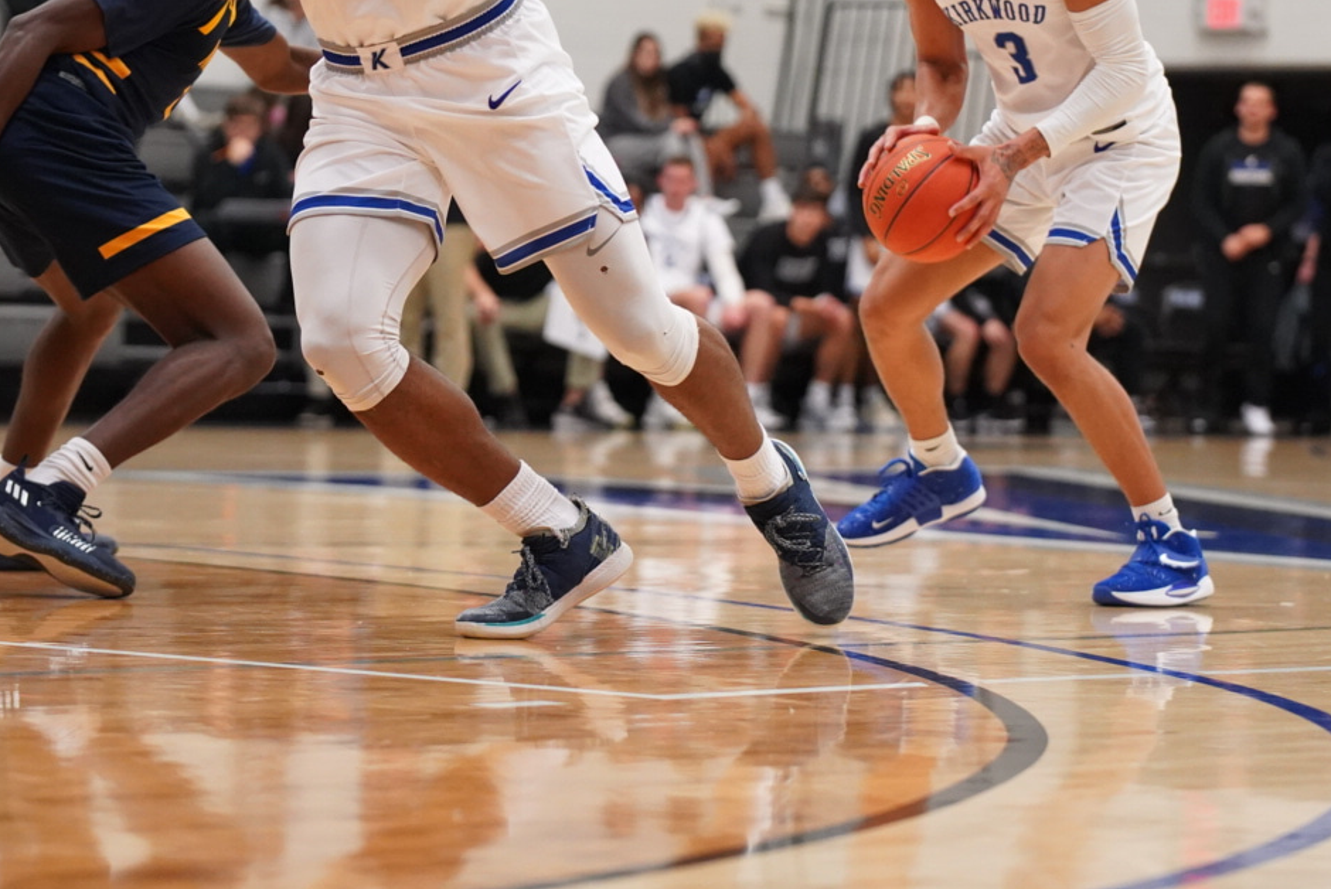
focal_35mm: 165
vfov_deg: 8.3
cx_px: 630
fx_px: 6104
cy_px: 151
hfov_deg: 12.4
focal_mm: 96
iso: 6400
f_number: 2.8
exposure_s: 1/1000
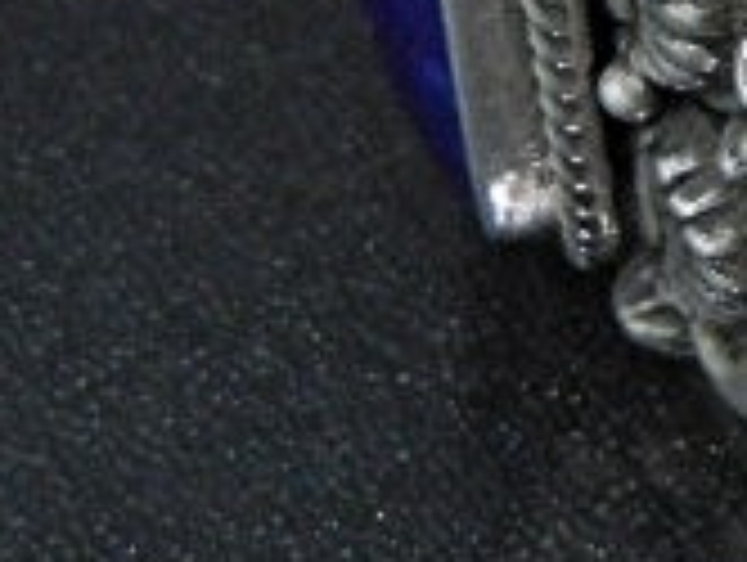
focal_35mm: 173
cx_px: 1278
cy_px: -391
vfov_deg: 8.3
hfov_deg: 10.8
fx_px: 3739
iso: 800
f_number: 7.6
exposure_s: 1/30
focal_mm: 8.1
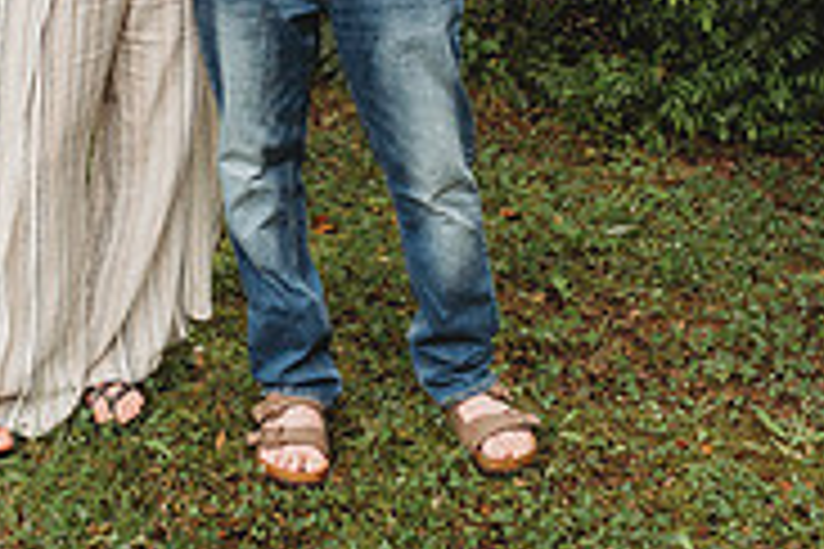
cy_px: -299
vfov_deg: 16.2
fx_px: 1739
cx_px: 239
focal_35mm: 76
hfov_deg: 26.4
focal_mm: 24
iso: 400
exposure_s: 1/160
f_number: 3.5
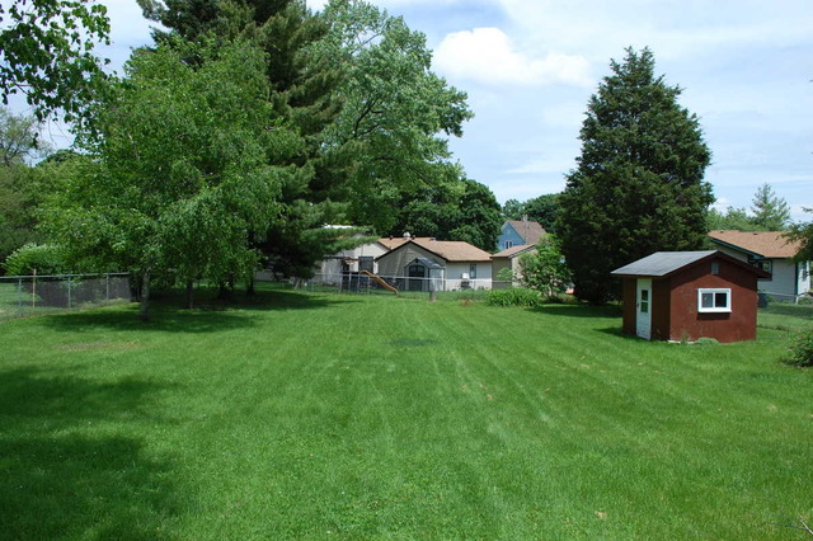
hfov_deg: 67.4
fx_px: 609
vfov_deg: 47.9
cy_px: 270
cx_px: 406
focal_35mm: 27
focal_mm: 18
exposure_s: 1/320
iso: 200
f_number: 9
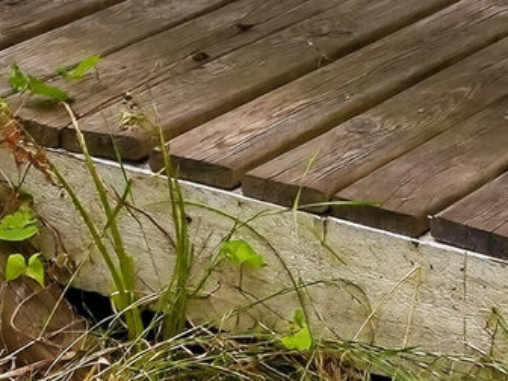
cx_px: 621
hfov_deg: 10.6
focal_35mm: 183
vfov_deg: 7.3
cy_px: -736
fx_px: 2686
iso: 400
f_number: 9
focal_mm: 25
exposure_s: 1/60
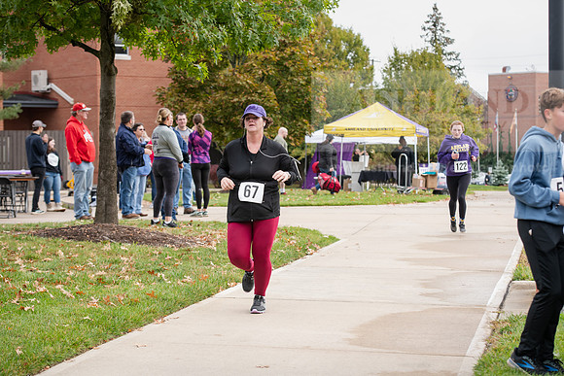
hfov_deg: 23.9
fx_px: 1332
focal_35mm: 85
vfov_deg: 16.1
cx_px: 282
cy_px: 188
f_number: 5
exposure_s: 1/320
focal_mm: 85
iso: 400
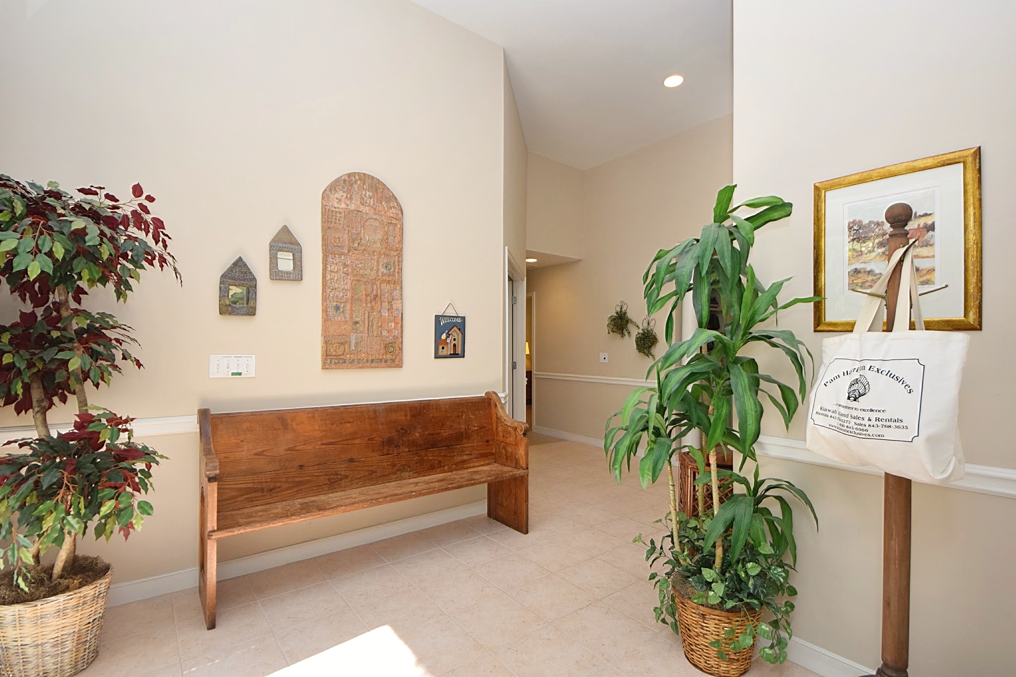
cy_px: 338
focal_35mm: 16
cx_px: 508
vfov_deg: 72.0
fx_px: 466
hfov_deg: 95.0
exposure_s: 1/125
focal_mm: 11
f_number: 5.6
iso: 800
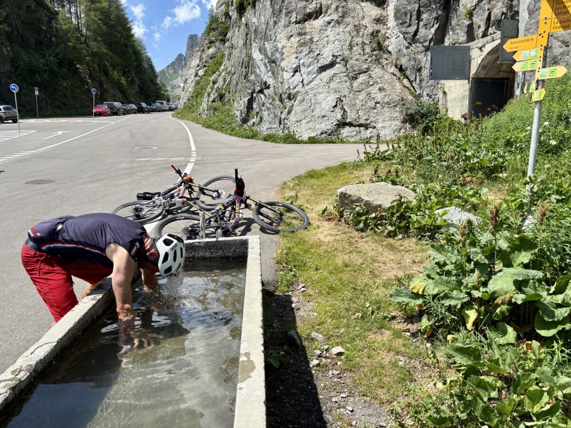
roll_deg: +0.4
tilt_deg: -8.5
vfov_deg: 53.1
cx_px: 286
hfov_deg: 67.3
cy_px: 214
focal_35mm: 26
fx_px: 429
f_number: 1.6
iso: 50
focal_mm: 5.96
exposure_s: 1/2933
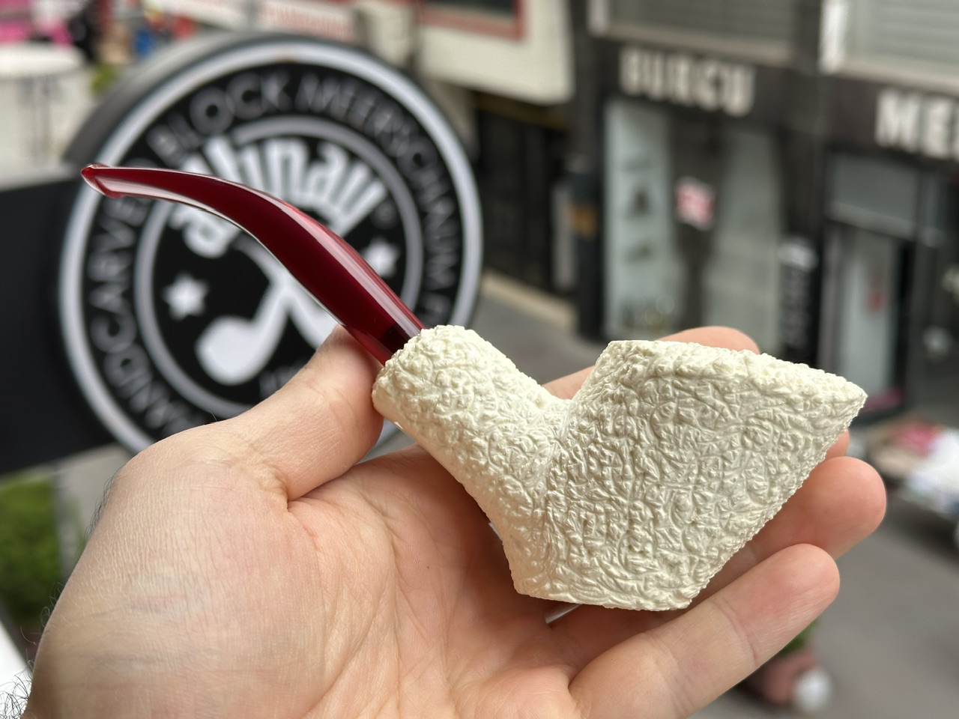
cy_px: 360
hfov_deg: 39.7
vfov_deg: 30.3
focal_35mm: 48
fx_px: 1330
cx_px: 480
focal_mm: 6.86
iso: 64
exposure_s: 1/980
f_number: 1.78
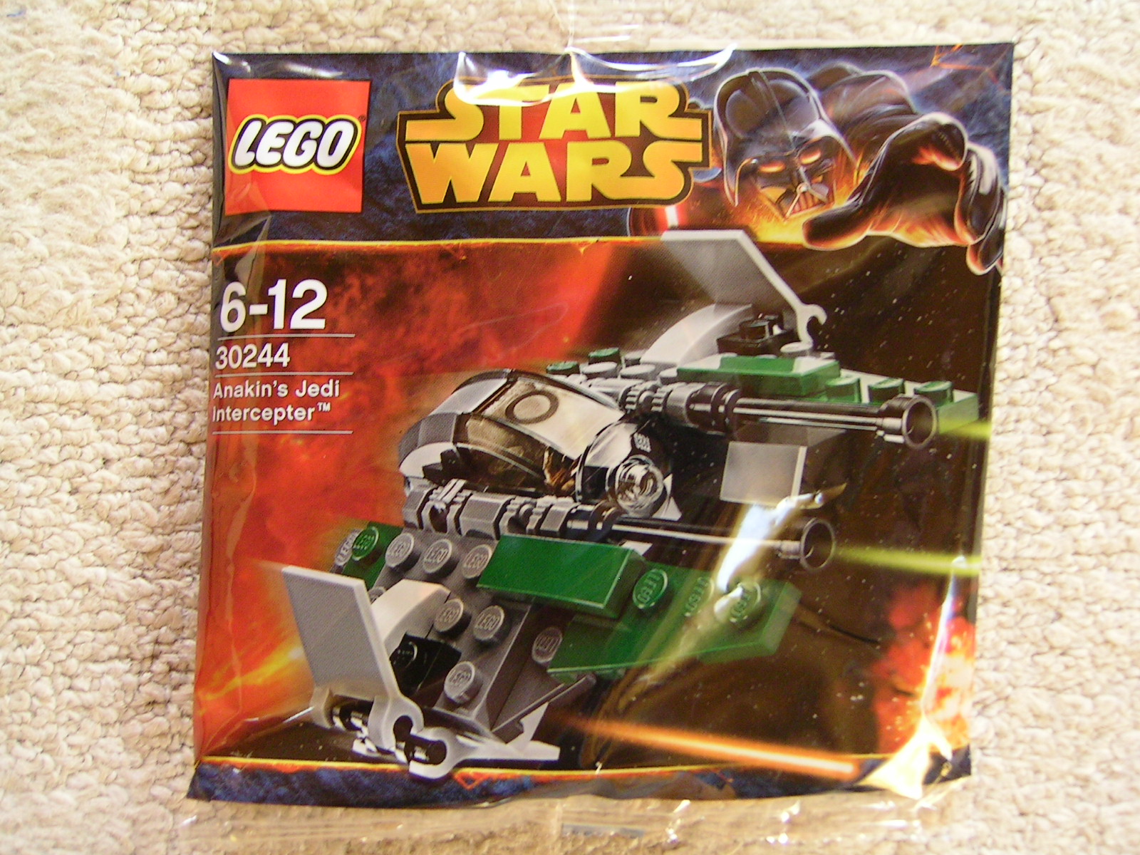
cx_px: 570
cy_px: 428
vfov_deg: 39.7
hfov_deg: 51.4
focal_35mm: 36
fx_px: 1186
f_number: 2.8
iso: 100
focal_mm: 5.6
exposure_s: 1/12.2
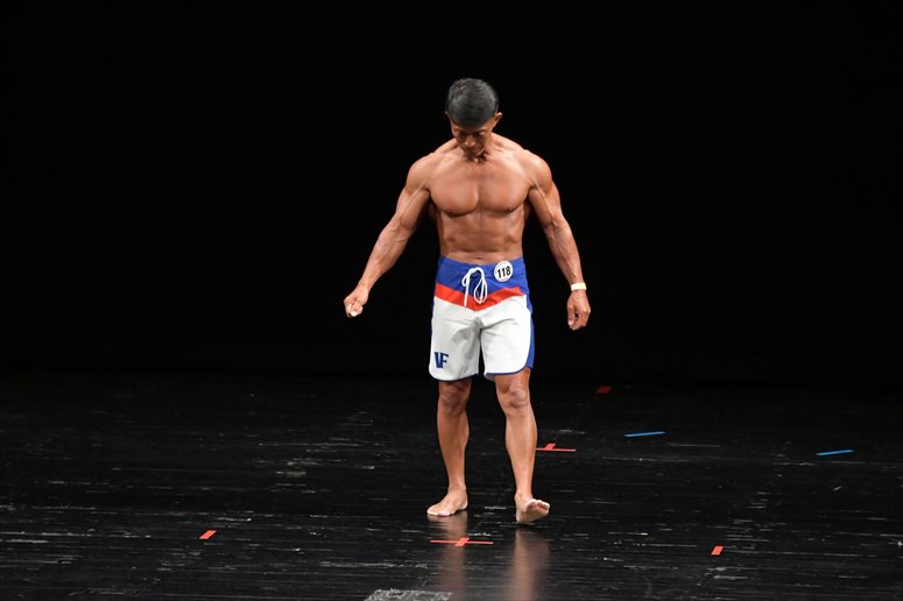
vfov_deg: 5.1
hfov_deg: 7.6
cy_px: 300
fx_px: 6769
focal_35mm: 270
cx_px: 452
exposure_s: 1/400
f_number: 5.6
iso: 3200
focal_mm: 180
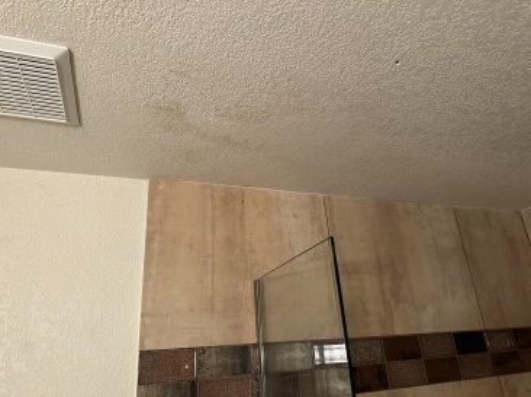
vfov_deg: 56.8
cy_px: 198
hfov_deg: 71.6
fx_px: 368
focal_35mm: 24
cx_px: 266
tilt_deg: +21.6
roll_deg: +4.0
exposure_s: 1/60
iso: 400
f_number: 1.78
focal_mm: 6.86
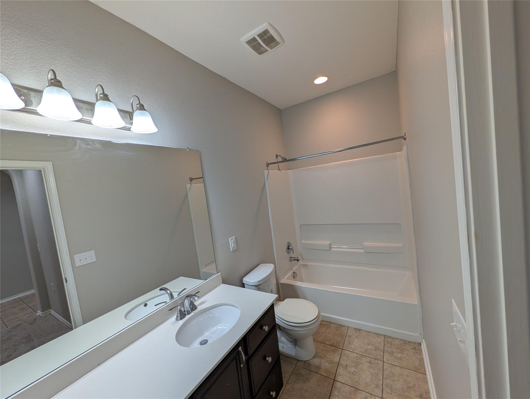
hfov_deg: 110.5
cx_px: 265
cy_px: 200
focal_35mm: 12
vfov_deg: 94.6
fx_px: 184
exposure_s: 1/120
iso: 44
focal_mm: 2.02
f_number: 1.7
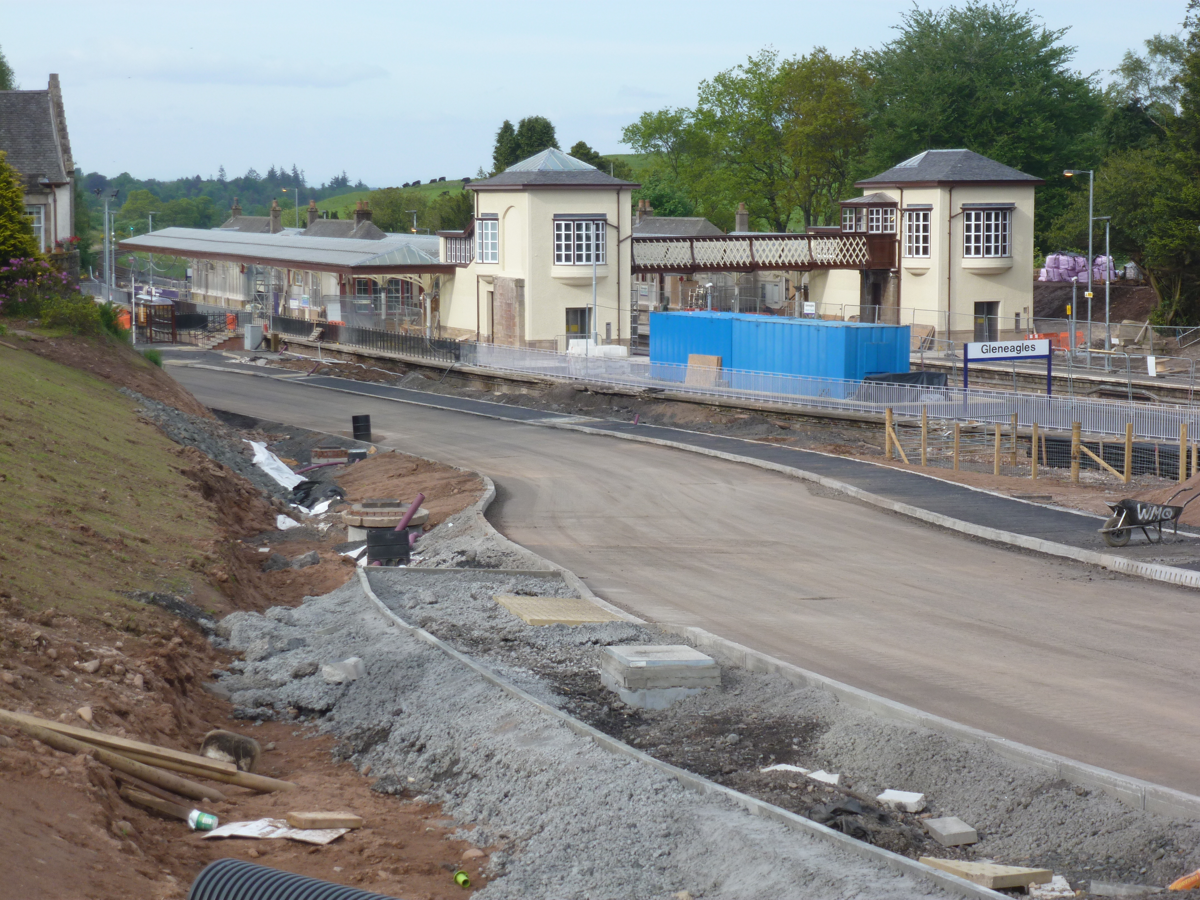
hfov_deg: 23.8
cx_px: 600
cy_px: 450
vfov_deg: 18.0
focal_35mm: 82
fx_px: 2843
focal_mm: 14.8
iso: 100
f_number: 4.8
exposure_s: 1/160
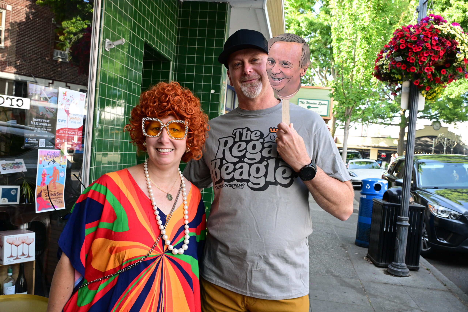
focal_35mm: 34
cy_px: 156
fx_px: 448
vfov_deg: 38.4
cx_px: 234
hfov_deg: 55.1
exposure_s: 1/400
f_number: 10
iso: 4000
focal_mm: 34.5
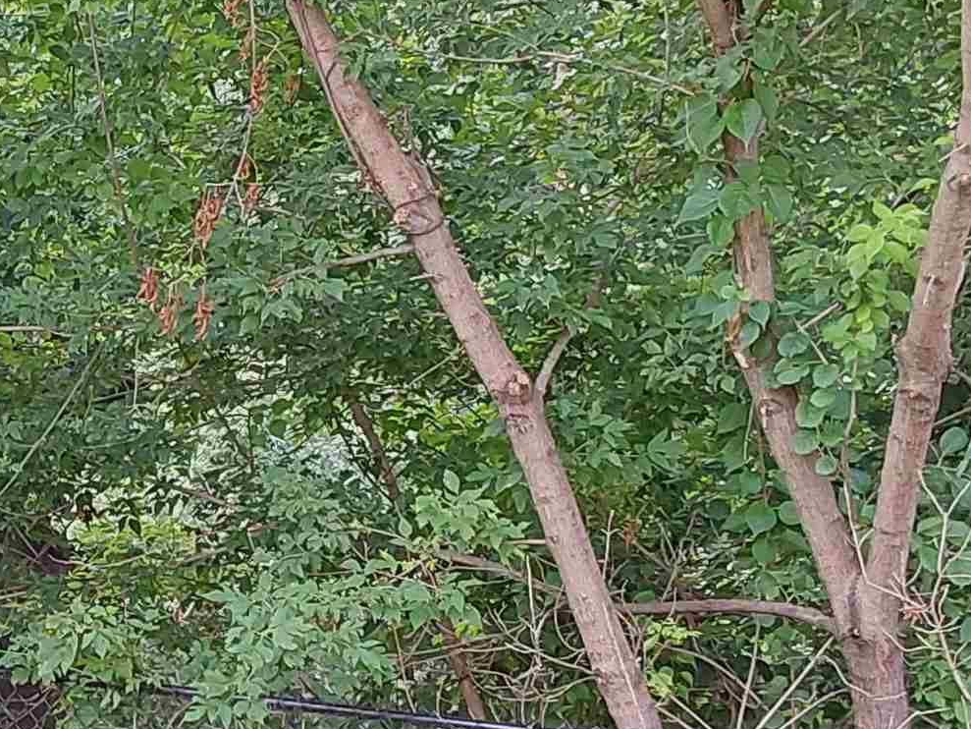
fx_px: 2441
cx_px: 27
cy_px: 608
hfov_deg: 21.8
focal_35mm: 87
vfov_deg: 16.8
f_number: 1.9
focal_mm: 2.91
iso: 80
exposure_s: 1/100
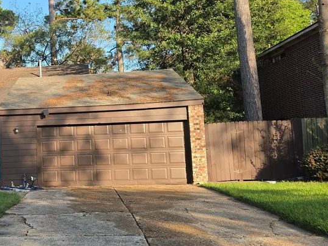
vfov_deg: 32.9
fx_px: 417
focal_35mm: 44
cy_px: 120
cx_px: 48
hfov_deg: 40.5
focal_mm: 6.5
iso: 64
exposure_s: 1/2503
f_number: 1.4
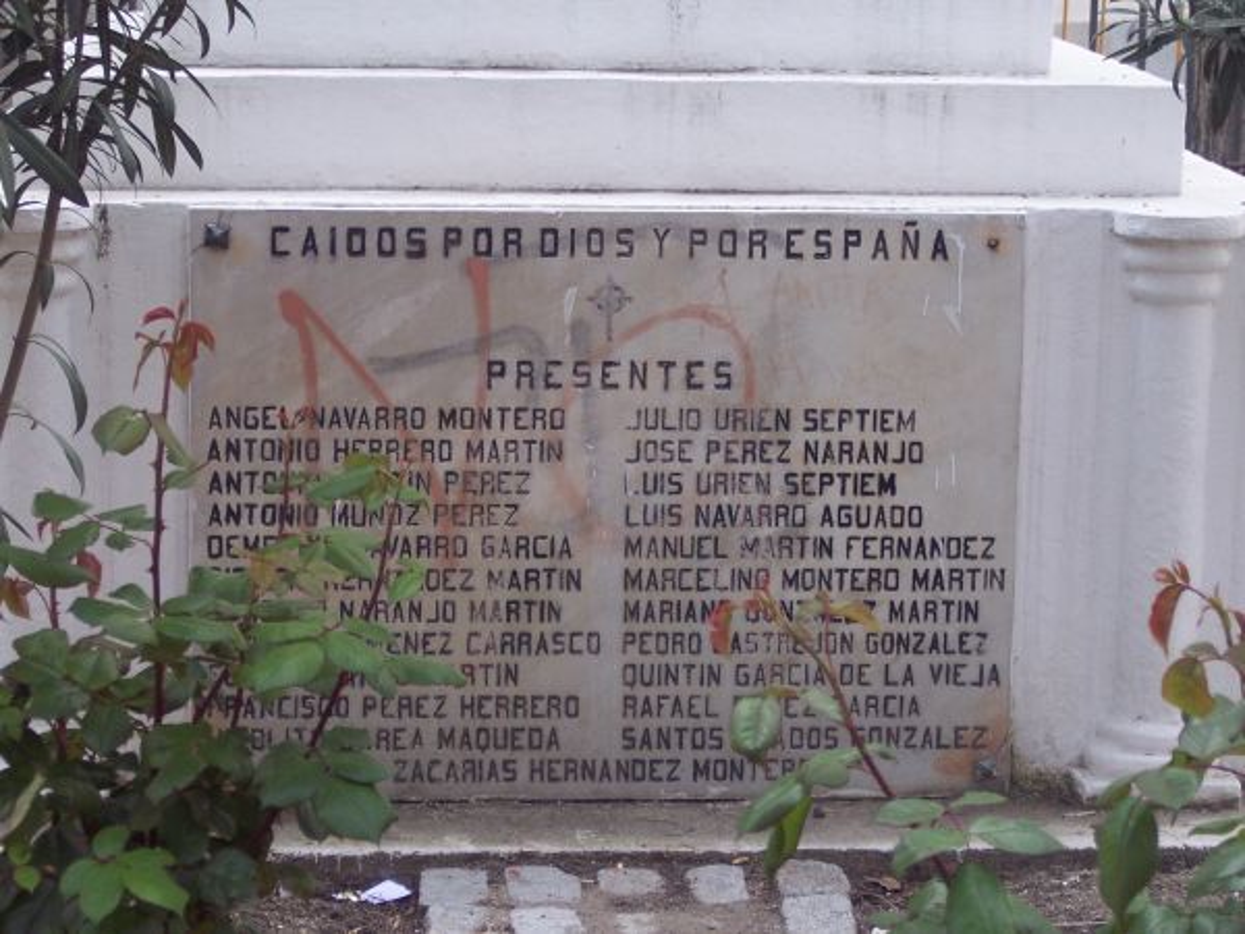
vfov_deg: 14.2
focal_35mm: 104
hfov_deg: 18.9
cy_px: 467
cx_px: 622
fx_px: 3740
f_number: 4.8
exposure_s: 1/125
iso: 100
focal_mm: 21.3
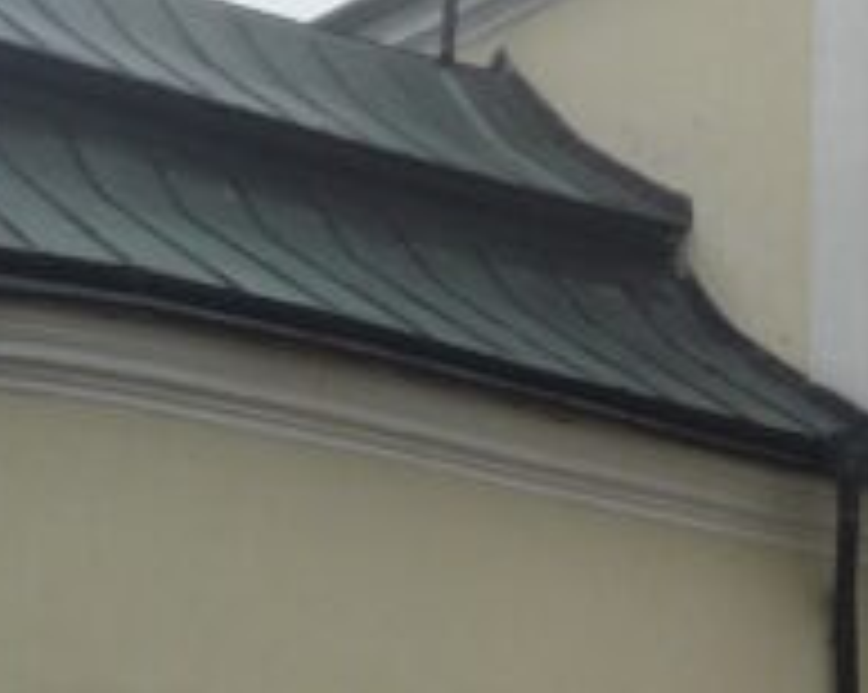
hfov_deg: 11.5
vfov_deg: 9.3
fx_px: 4260
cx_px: 908
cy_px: 135
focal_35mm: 166
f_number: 4
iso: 100
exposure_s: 1/125
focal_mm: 5.2
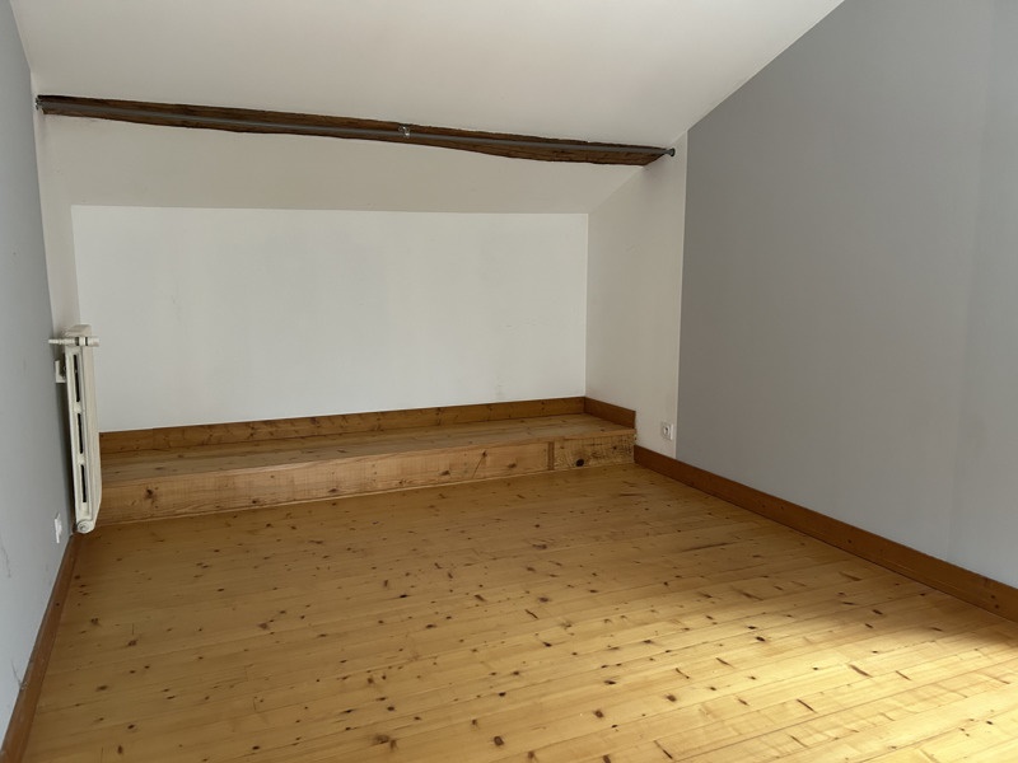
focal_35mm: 26
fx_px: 765
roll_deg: -0.3
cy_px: 382
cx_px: 509
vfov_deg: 53.1
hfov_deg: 67.3
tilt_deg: -8.5
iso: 320
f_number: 1.5
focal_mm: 5.7
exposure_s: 1/60
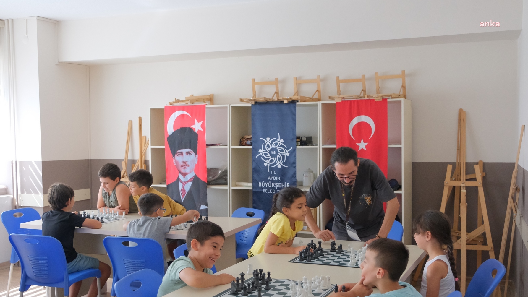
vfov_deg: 31.2
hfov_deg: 52.8
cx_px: 264
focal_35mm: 38
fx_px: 532
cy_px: 168
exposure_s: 1/900
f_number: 3.2
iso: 5000
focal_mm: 24.2
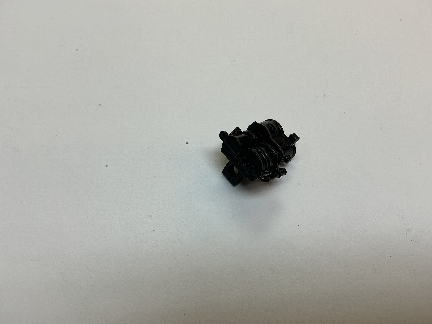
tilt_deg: -62.9
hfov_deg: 61.7
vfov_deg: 48.2
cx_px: 216
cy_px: 162
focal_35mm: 29
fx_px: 362
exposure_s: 1/120
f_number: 1.8
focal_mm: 3
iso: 25
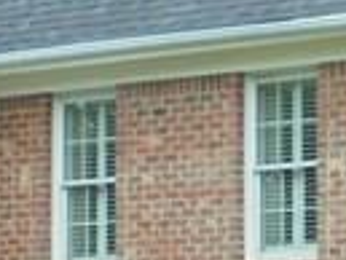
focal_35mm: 269
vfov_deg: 5.5
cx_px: 308
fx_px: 2691
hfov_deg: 7.3
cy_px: 370
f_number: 4
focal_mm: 6.1
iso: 100
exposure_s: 1/125
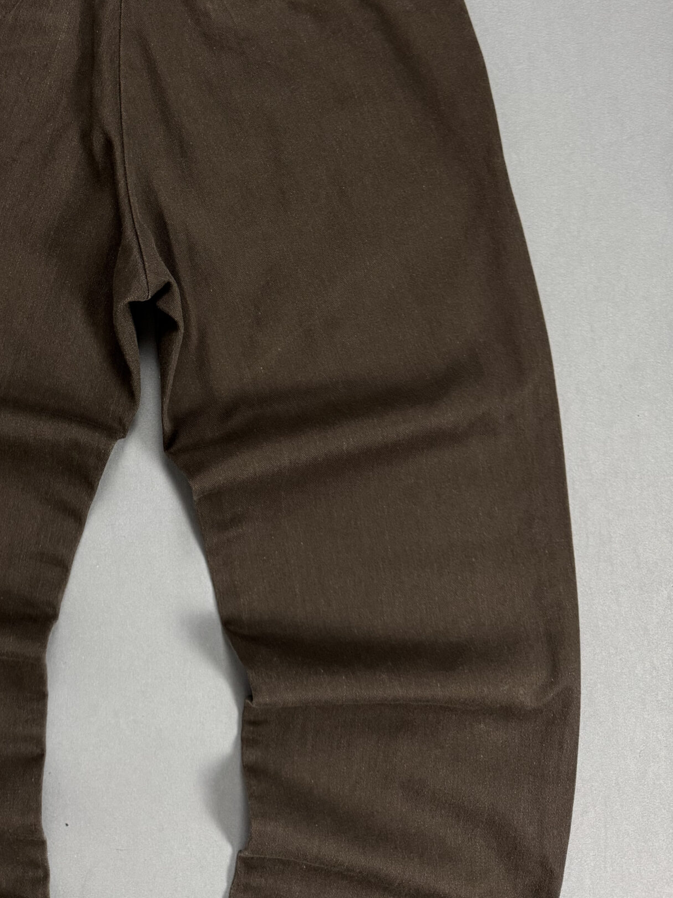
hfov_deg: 36.5
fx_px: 985
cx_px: 141
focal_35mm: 38
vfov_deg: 47.5
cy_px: 247
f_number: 1.78
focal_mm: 6.76
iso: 400
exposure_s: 1/60
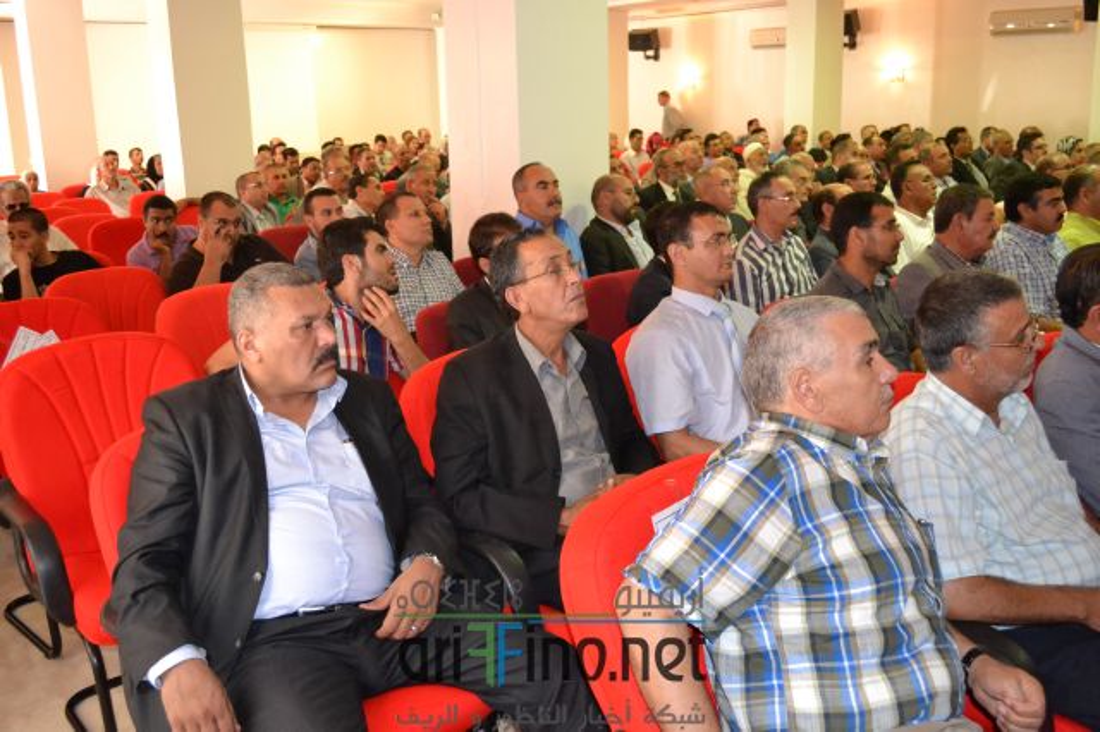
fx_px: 1008
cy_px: 366
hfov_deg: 57.2
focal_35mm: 33
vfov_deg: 39.9
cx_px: 550
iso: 3200
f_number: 3.8
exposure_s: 1/60
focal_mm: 22
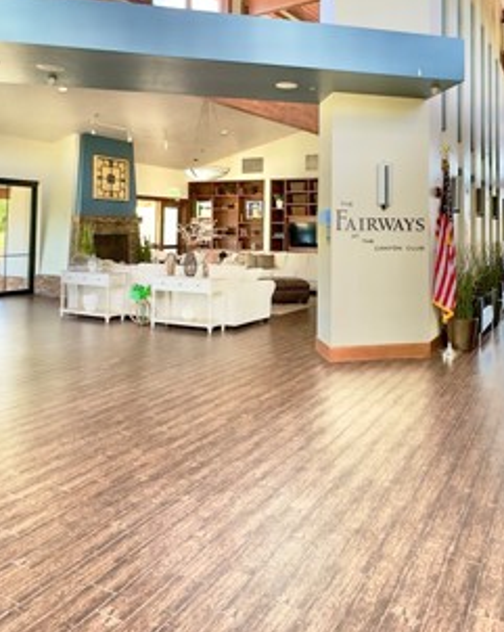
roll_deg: -0.9
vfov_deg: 59.0
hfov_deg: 49.4
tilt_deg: +2.0
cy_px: 207
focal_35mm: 29
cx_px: 318
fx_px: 542
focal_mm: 2.22
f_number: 2.2
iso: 100
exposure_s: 1/120
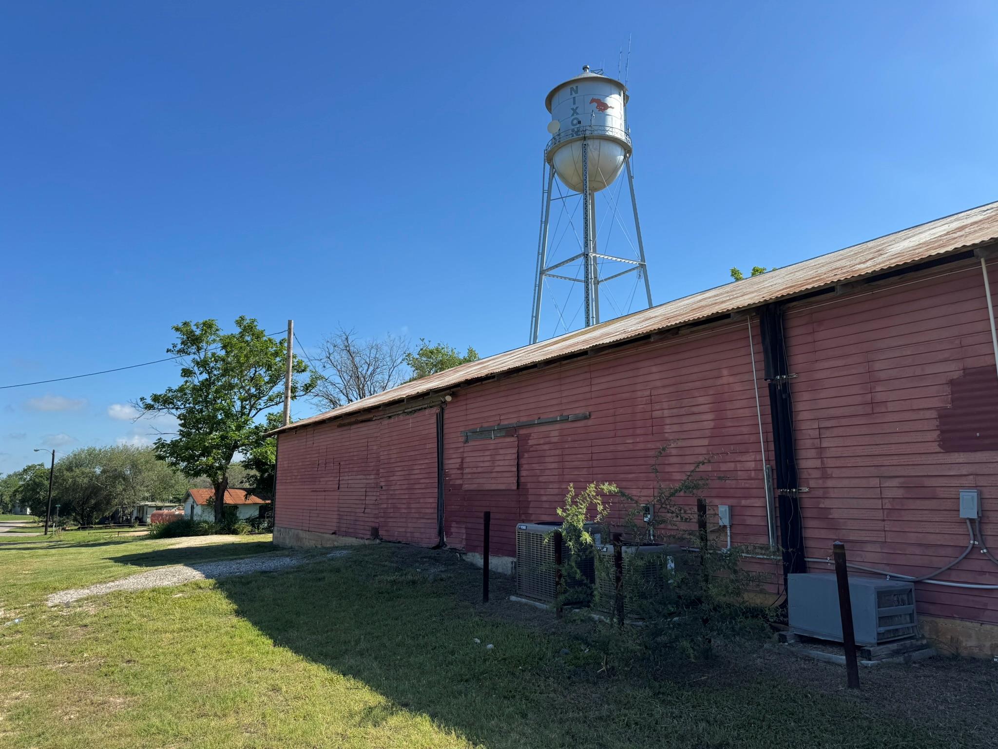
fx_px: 692
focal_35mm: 24
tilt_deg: +9.1
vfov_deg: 56.8
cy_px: 374
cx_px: 499
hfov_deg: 71.6
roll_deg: -0.1
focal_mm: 6.76
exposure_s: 1/3597
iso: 80
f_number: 1.78
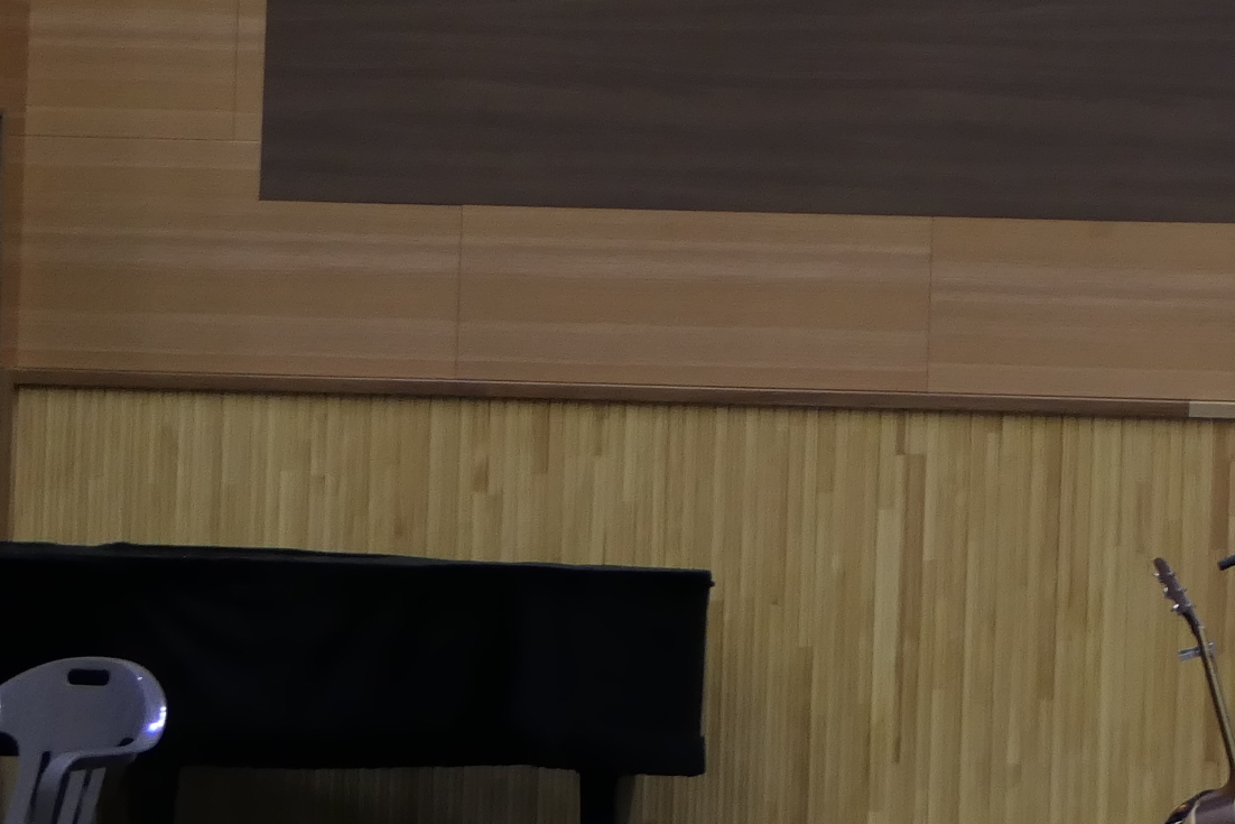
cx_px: 1781
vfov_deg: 5.3
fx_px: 8954
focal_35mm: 261
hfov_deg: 7.8
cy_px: 52
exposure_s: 1/80
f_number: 3.9
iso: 640
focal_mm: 27.1
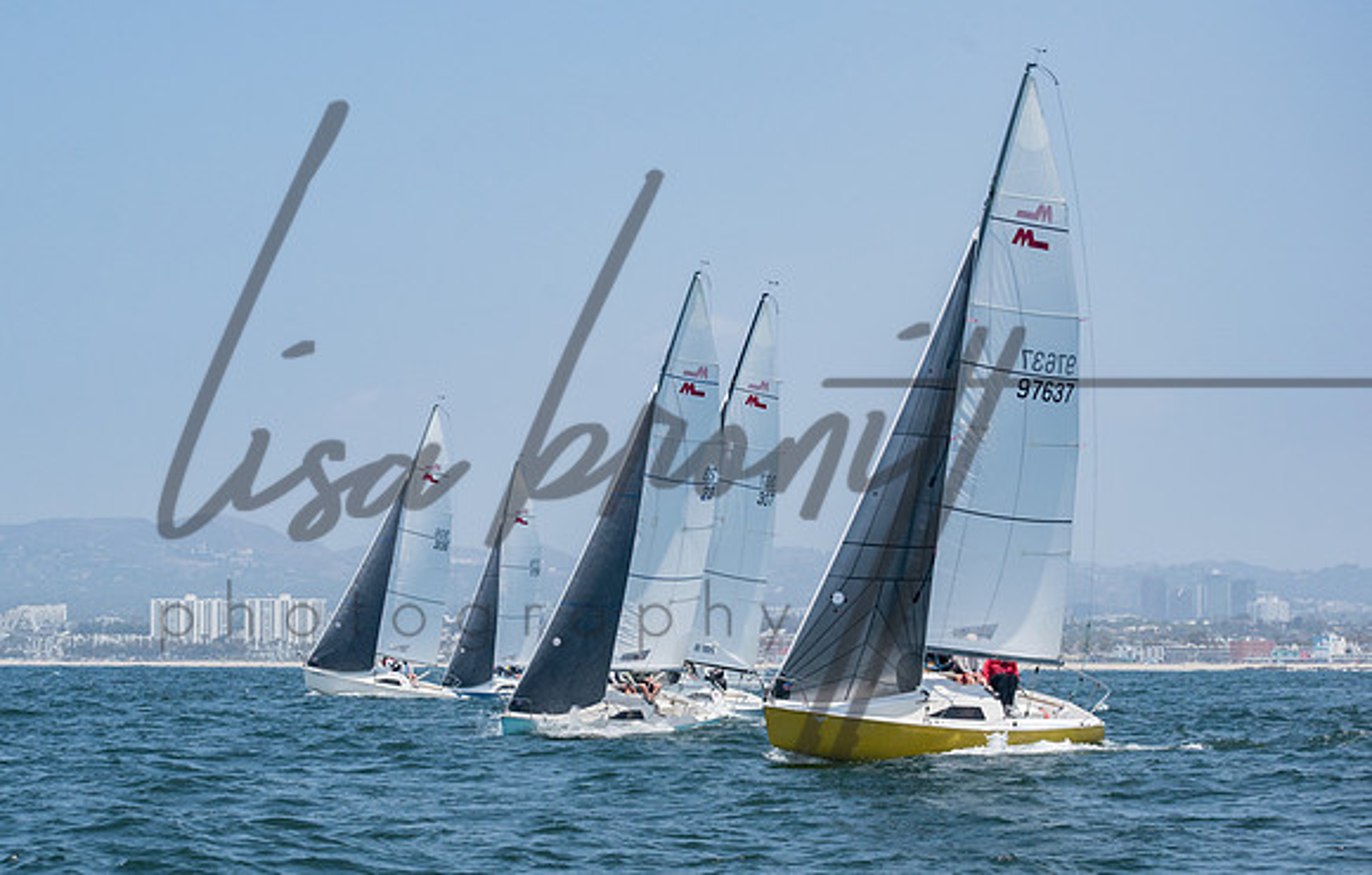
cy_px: 499
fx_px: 4641
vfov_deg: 10.8
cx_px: 624
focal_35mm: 123
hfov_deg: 16.8
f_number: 8
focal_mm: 72
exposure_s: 1/1600
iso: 400
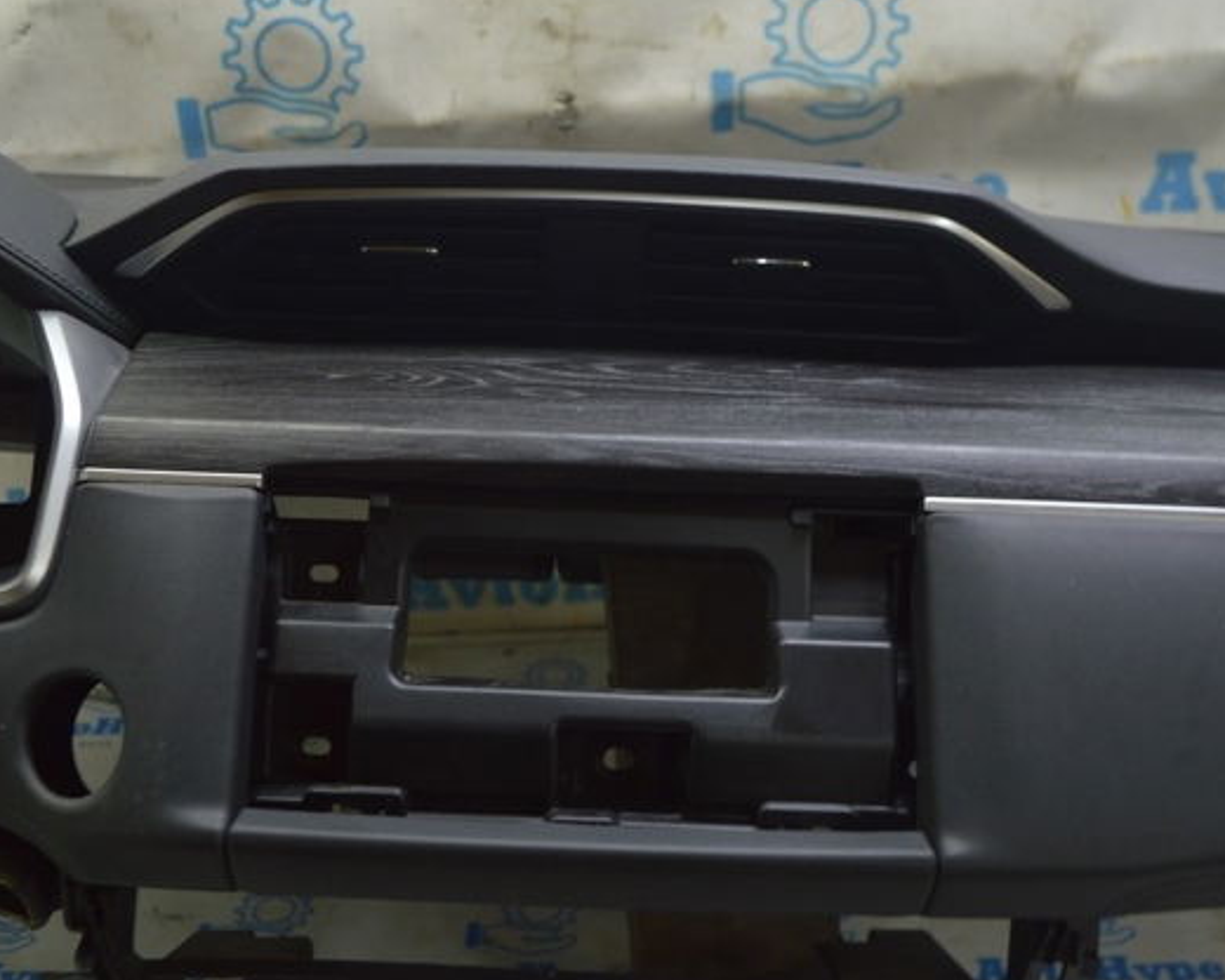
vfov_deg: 33.4
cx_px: 521
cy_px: 489
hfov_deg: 41.1
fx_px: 1631
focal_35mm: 45
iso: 400
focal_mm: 26
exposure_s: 1/20
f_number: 5.6
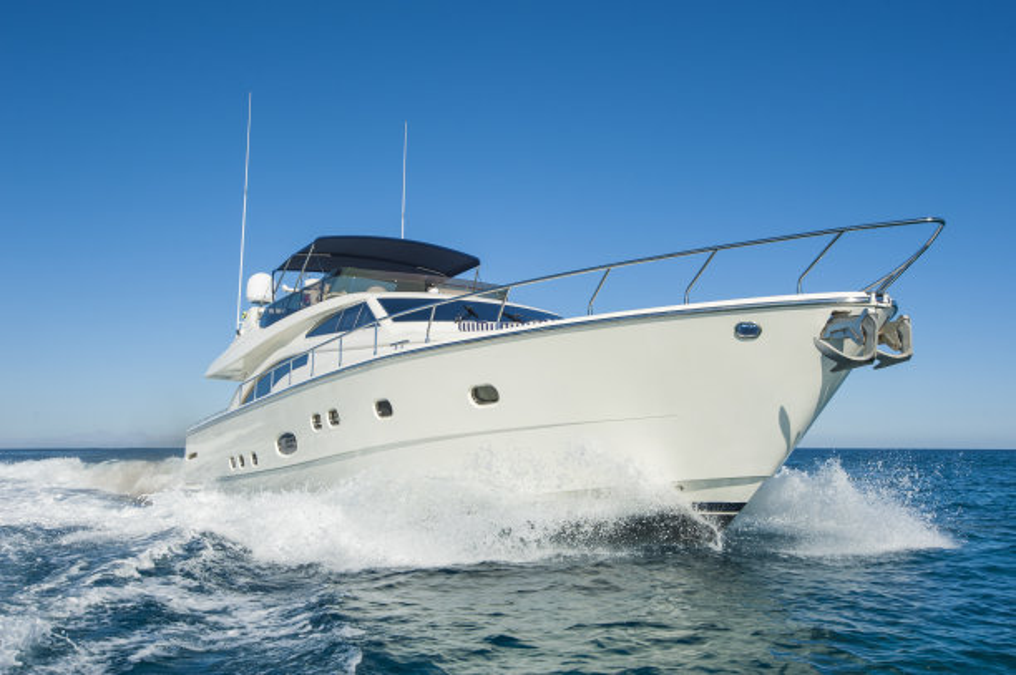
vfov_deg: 37.8
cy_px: 338
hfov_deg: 54.5
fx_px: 987
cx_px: 508
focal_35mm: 35
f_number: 8
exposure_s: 1/1000
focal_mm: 35
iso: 200
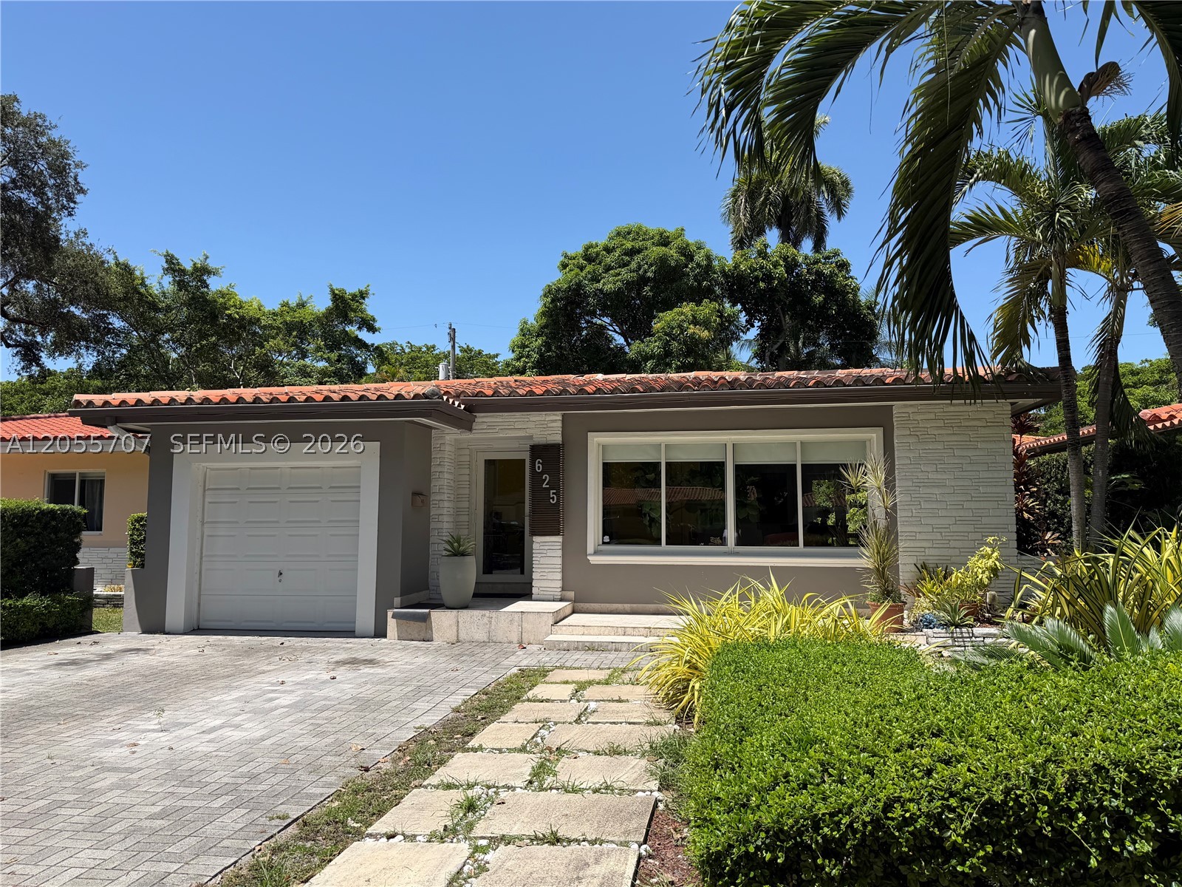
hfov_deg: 71.6
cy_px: 444
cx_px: 591
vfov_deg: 56.8
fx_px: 820
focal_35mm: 24
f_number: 1.78
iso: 80
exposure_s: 1/4167
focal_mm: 6.76
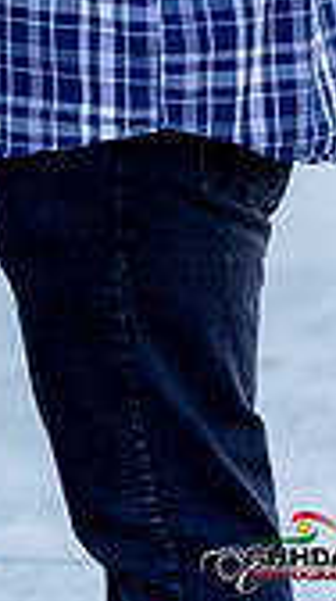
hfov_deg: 5.0
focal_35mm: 239
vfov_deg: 8.9
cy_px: -197
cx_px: -143
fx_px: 3801
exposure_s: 1/1600
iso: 200
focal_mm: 85
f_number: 2
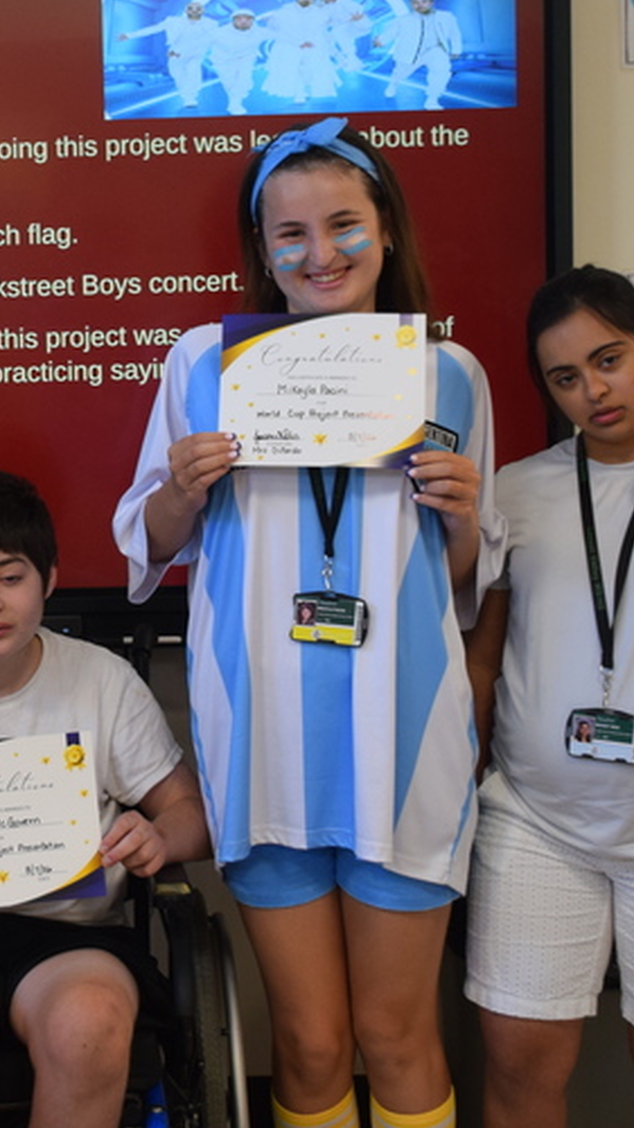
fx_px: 2215
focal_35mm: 74
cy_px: 475
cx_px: -45
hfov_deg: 15.9
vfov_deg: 28.5
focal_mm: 23
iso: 640
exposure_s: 1/60
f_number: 4
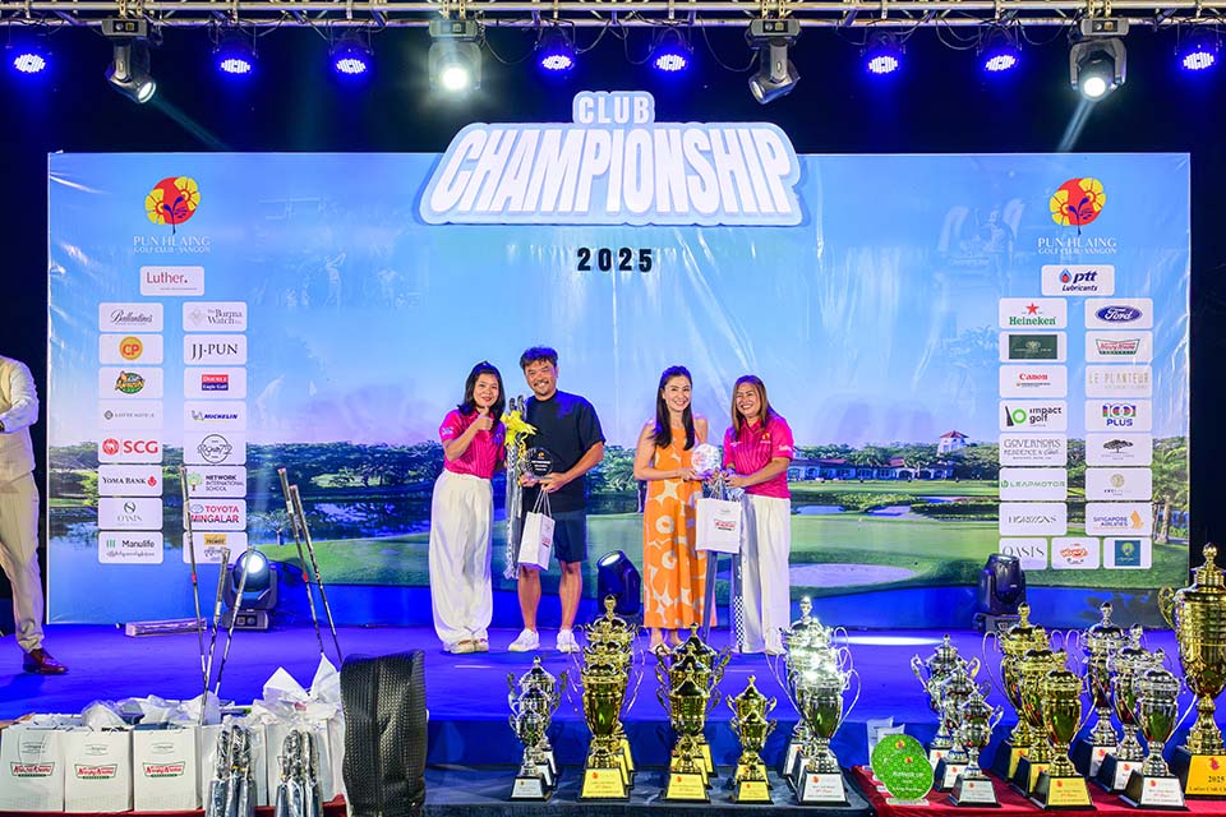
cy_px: 408
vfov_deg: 42.3
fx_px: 1056
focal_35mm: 31
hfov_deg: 60.3
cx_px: 613
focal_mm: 31
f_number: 6.3
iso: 2800
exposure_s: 1/250
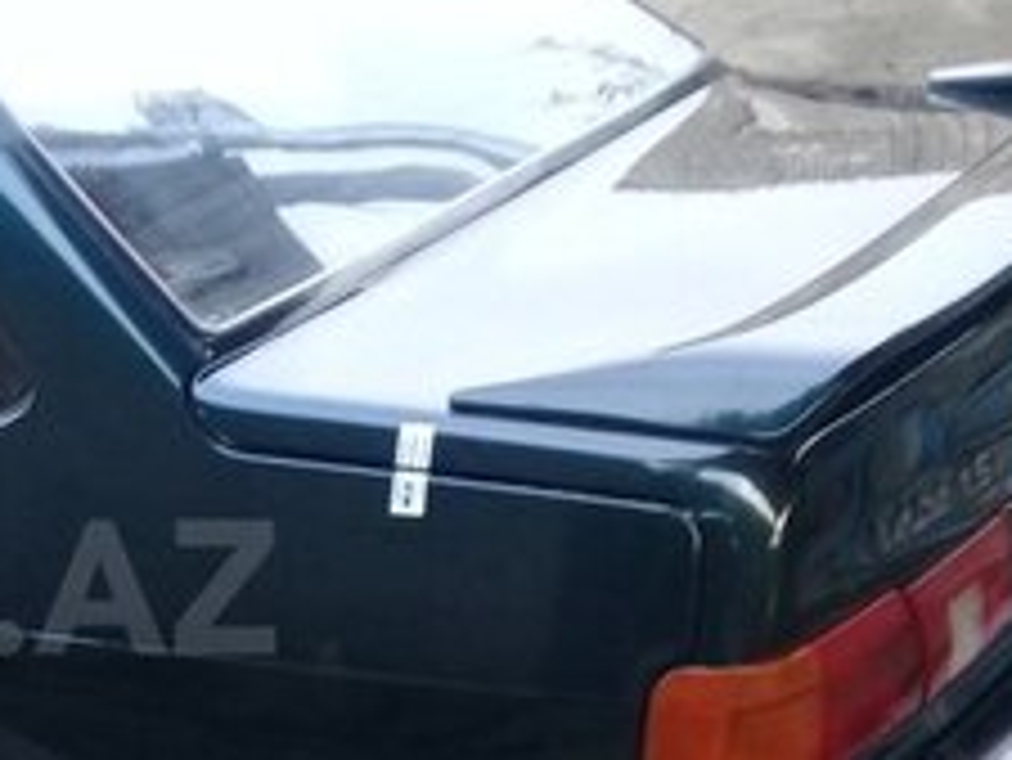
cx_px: -184
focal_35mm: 91
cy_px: 587
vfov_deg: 16.2
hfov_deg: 20.2
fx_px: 2662
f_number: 2.2
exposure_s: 1/33
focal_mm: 3.3
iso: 64
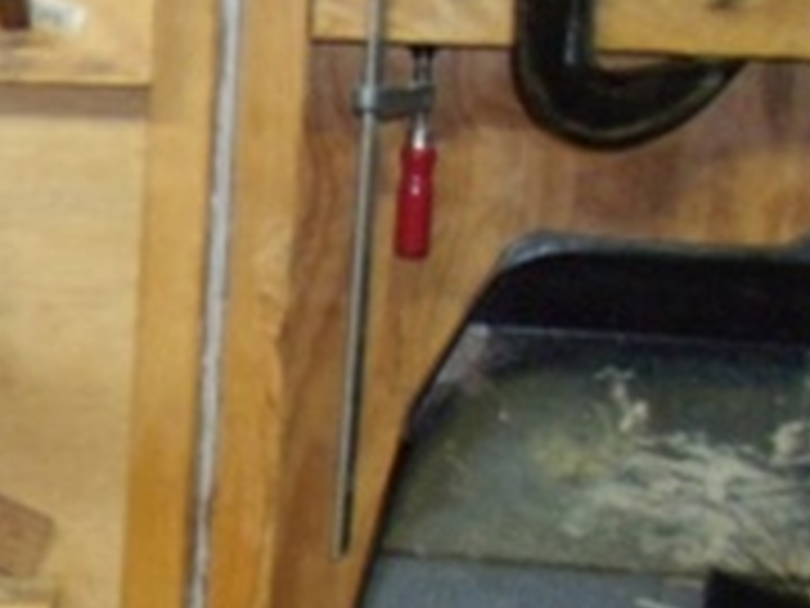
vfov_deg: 12.0
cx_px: -486
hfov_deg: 15.1
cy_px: 844
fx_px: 2785
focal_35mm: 119
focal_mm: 6.4
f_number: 3.6
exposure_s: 1/10
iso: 400
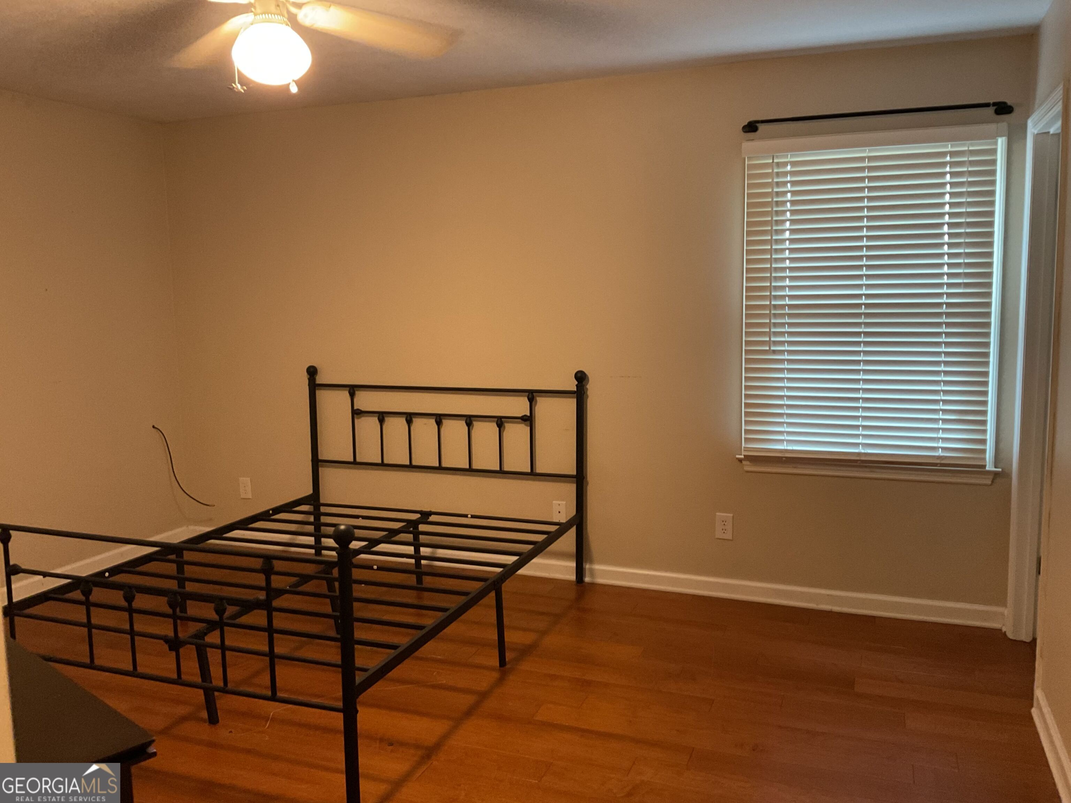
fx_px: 897
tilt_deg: -7.0
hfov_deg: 61.7
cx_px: 536
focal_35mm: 29
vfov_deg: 48.2
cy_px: 402
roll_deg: +0.8
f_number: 1.8
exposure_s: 1/40
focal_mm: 3
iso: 320
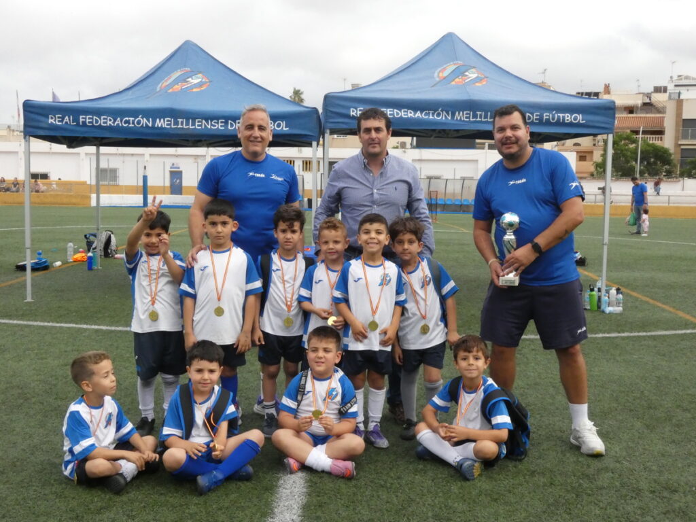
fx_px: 824
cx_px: 348
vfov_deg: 35.1
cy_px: 261
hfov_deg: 45.8
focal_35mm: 41
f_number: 5.6
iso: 800
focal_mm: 7.3
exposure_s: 1/800
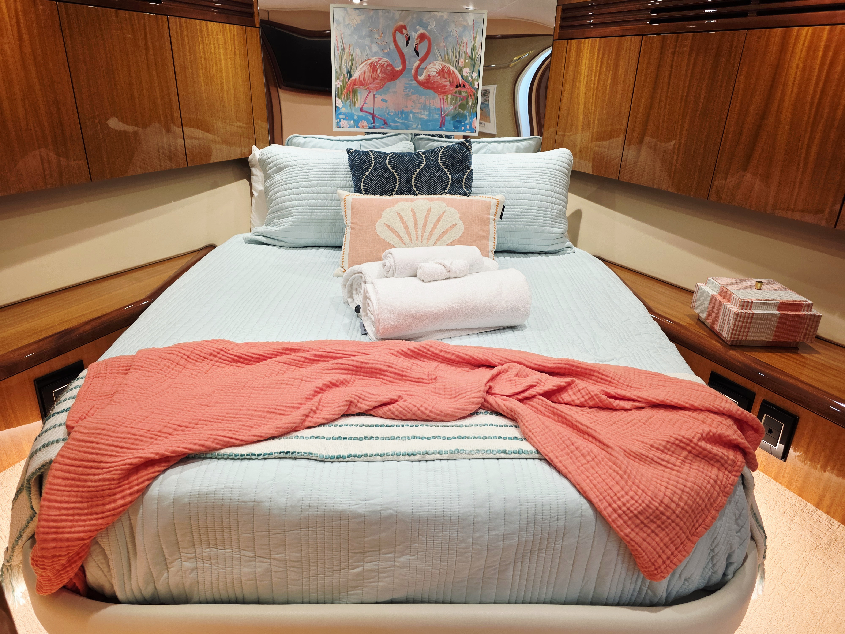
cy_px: 317
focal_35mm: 23
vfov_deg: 58.9
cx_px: 422
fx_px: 561
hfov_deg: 73.9
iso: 100
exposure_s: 1/50.8
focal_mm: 6.3
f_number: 1.7
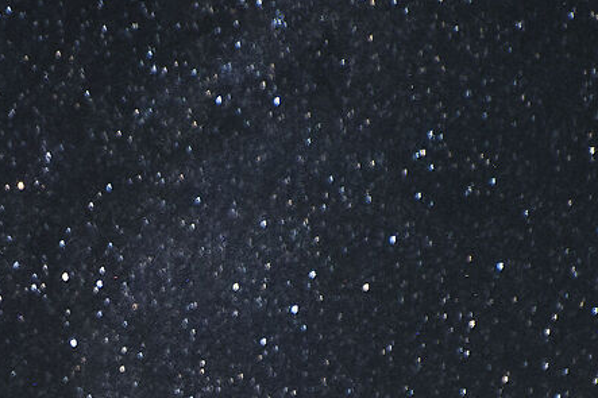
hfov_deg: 21.4
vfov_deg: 13.9
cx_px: 5
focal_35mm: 92
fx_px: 1528
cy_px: 612
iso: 1250
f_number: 3.2
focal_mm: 17
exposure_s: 52
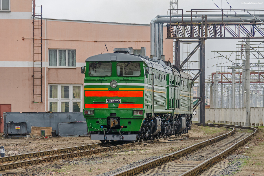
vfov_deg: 7.3
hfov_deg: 11.0
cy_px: 88
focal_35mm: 188
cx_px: 132
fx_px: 1375
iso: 320
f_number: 5.6
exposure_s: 1/160
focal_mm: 125
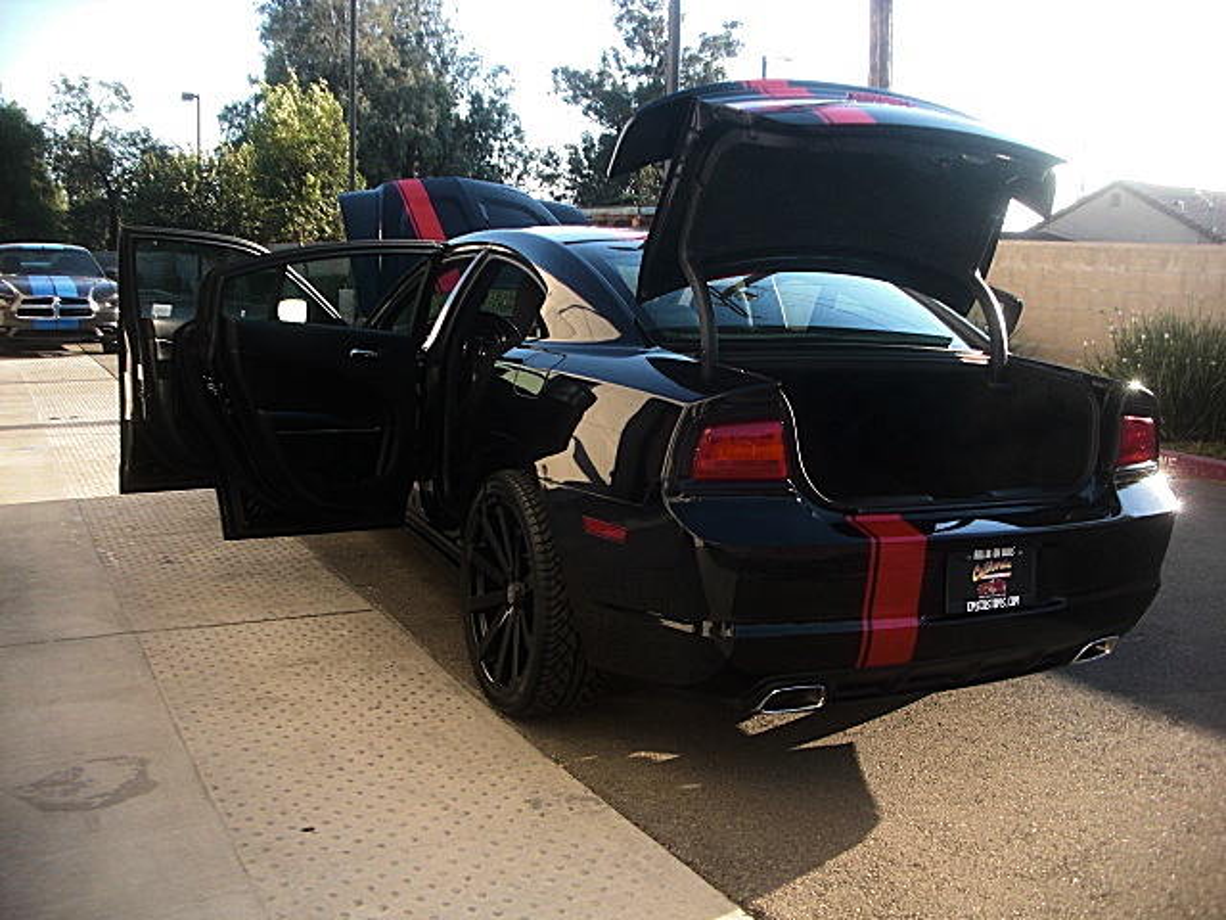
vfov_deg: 39.7
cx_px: 613
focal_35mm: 36
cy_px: 460
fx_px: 1275
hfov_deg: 51.4
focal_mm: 6.3
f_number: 2.8
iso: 50
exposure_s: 1/160
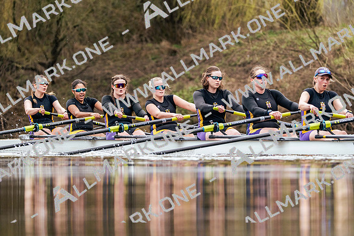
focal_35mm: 365
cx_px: 177
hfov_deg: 5.6
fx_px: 3590
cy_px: 118
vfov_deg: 3.8
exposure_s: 1/2000
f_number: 6.3
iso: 2500
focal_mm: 365
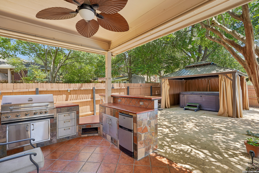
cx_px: 130
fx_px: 115
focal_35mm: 16
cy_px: 86
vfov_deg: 73.7
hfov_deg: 96.7
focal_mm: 16
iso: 100
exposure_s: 1/30
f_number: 8
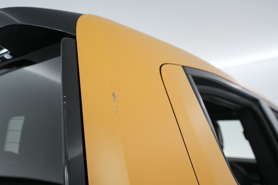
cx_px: 139
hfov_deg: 65.5
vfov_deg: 46.4
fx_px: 216
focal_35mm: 28
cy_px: 92
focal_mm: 28
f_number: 4.5
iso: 2500
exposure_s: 1/125
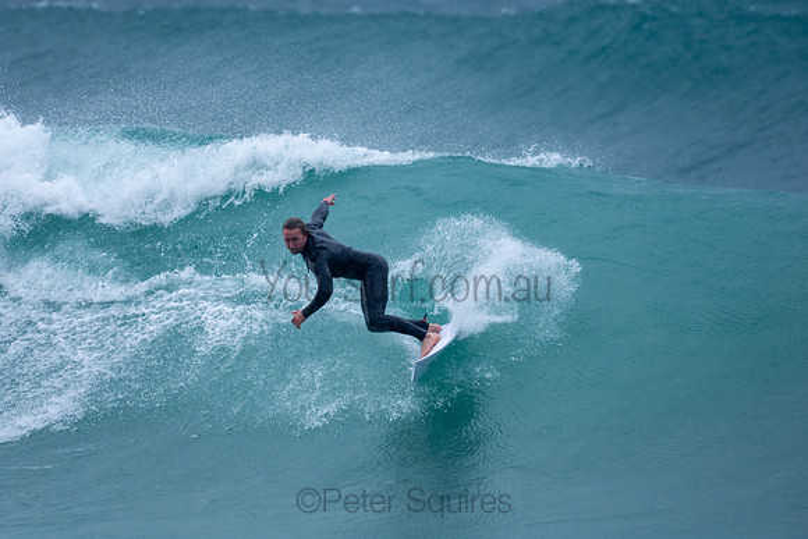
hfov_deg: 2.9
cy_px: 270
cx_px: 404
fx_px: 16163
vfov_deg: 1.9
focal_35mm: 720
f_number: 5.6
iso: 250
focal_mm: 480
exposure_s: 1/500
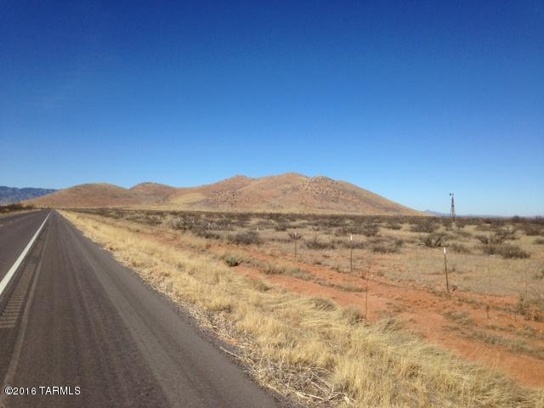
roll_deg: -0.8
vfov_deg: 42.9
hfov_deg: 55.4
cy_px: 204
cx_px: 272
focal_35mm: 33
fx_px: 519
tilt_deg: -1.5
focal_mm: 4.12
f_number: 2.4
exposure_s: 1/2857
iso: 50
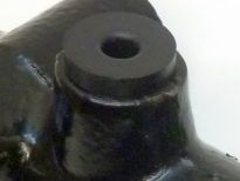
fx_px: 2622
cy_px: 327
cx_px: 359
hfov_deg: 5.2
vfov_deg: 3.9
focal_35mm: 378
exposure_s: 1/25
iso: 400
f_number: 4.2
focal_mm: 13.7
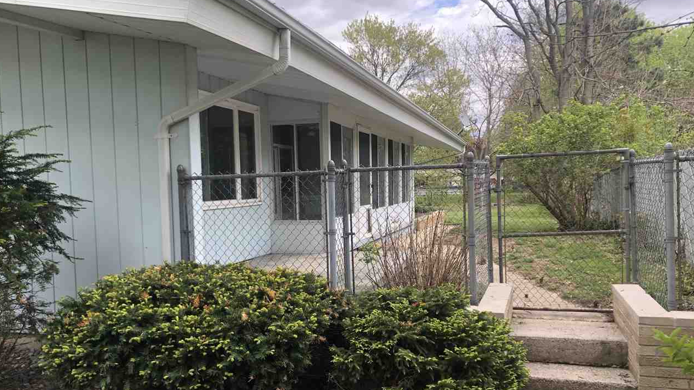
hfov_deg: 62.6
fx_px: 571
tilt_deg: -3.5
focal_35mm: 31
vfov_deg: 37.7
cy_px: 221
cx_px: 346
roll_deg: +1.7
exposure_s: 1/470
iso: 25
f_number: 1.8
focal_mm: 3.99
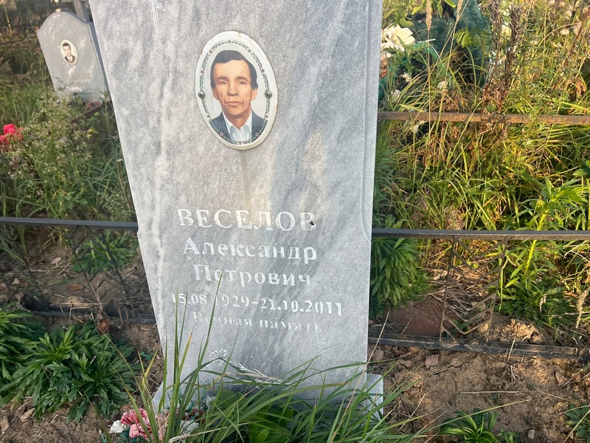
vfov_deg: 53.1
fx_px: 443
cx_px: 295
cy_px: 222
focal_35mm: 26
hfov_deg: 67.3
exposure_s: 1/949
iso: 50
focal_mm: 5.7
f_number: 1.5
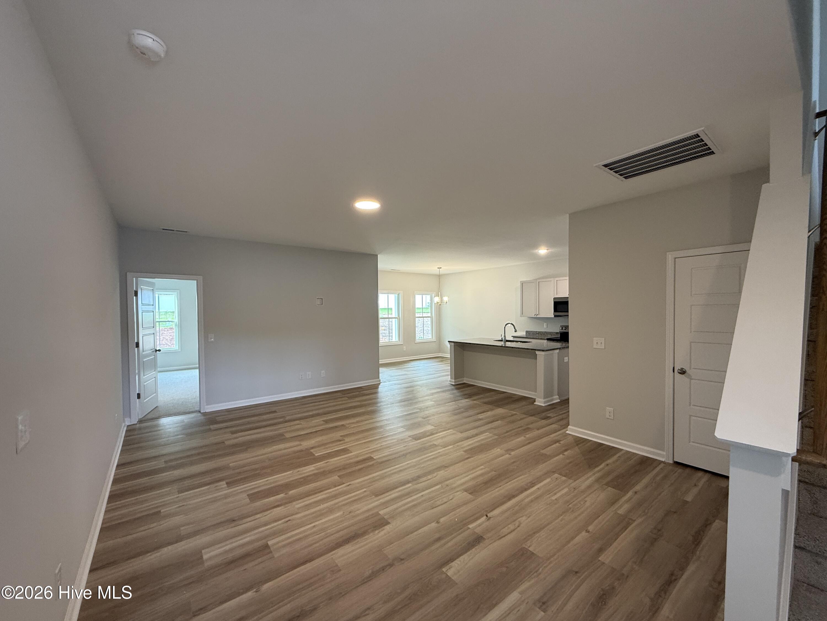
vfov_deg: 85.7
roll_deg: -0.4
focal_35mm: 14
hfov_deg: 102.1
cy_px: 310
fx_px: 334
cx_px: 414
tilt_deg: +0.6
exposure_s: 1/30
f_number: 2.2
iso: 160
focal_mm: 2.22
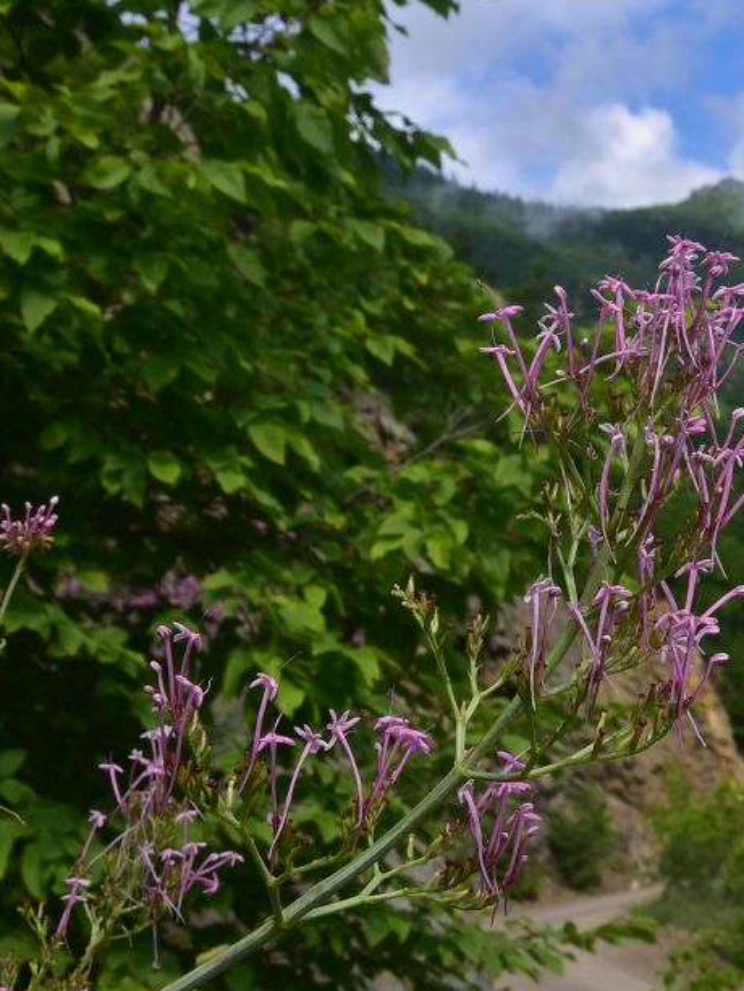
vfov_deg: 19.3
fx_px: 2922
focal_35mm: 102
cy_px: 465
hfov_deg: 14.3
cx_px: 750
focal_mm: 50
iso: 320
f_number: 18
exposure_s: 1/125
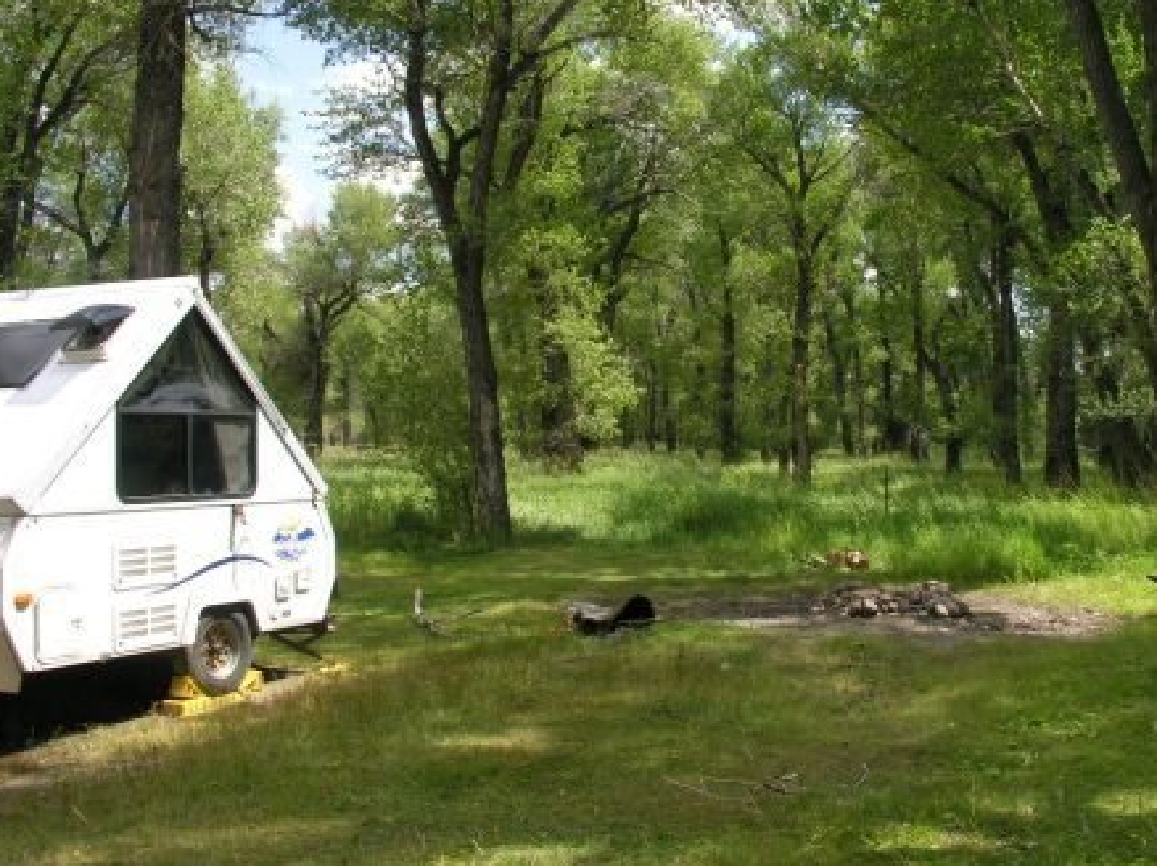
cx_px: 642
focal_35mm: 40
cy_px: 392
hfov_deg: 46.7
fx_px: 1336
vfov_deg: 35.9
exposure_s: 1/147
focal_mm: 8.9
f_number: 5
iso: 50
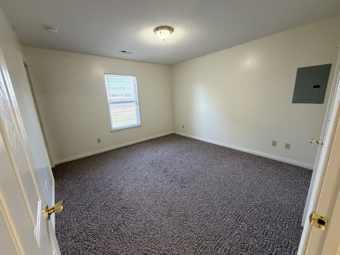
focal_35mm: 14
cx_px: 170
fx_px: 138
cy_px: 128
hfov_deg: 102.1
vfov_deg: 85.7
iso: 250
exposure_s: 1/60
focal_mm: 2.22
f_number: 2.2
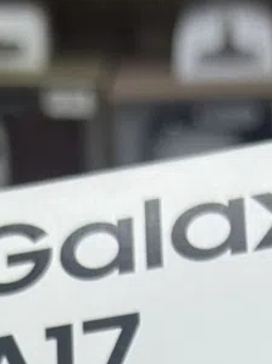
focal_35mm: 220
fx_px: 2308
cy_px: 705
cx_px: 262
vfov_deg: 8.6
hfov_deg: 6.7
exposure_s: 1/1490
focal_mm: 6.76
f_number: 1.78
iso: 64
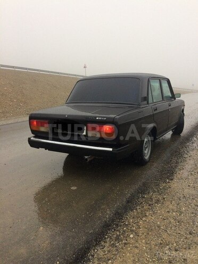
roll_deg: +3.6
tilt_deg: -10.8
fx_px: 221
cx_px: 99
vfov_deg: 61.7
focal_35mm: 29
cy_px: 132
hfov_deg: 48.2
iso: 50
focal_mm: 4.15
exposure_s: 1/100
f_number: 2.2
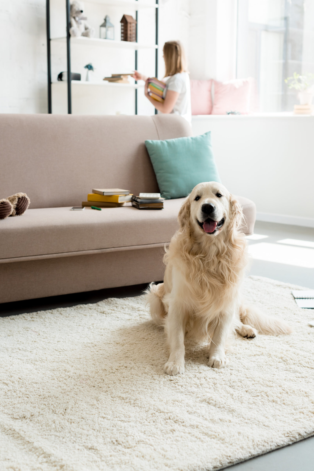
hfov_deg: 27.0
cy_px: 236
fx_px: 653
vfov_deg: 39.6
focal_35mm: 50
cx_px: 157
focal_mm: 50
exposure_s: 1/200
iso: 200
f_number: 4
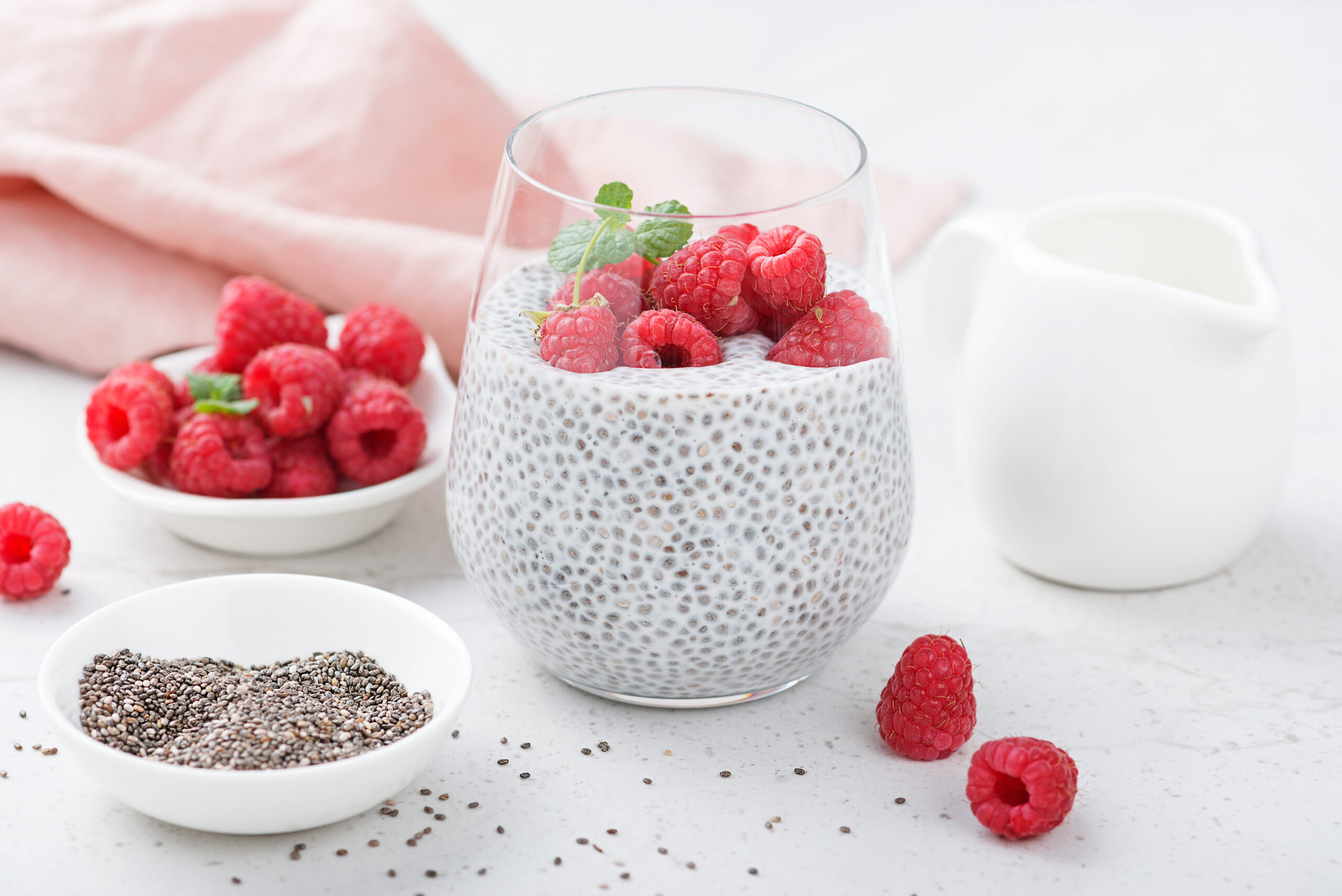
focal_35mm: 105
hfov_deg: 19.4
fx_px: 3916
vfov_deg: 13.1
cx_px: 671
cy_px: 448
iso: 100
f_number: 7.1
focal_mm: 105
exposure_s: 1/200
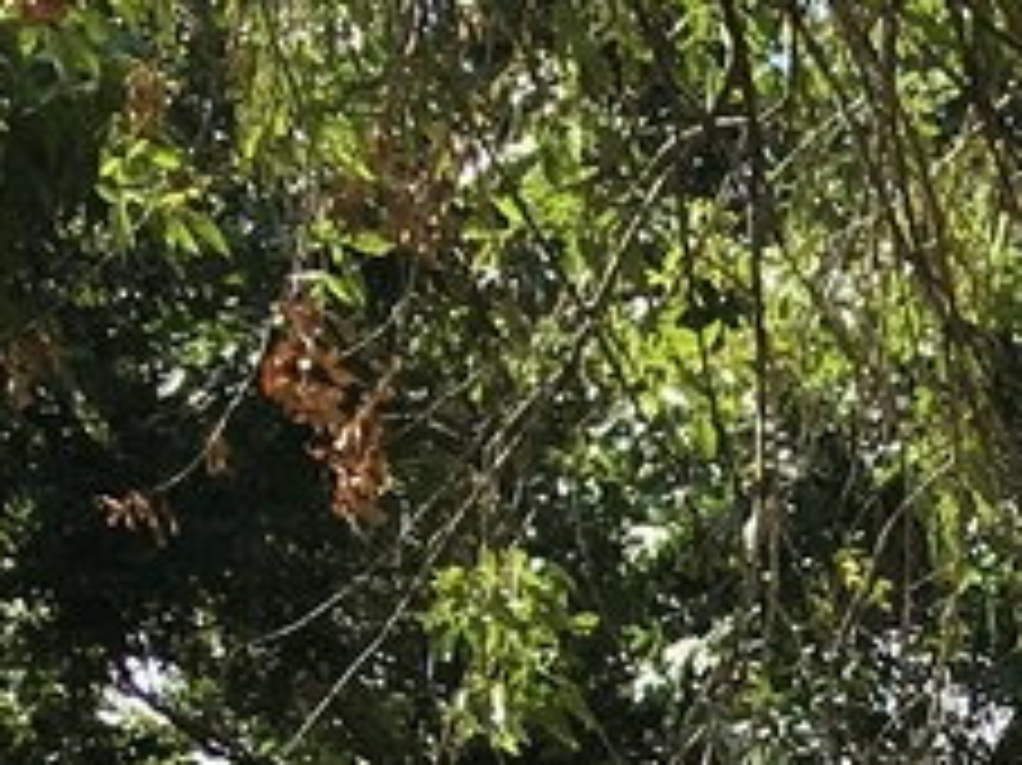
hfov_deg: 9.3
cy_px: 2102
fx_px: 5430
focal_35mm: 184
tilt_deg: +2.2
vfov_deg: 7.3
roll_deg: -0.1
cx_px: 2638
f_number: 2.2
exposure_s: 1/962
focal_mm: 4.15
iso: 25
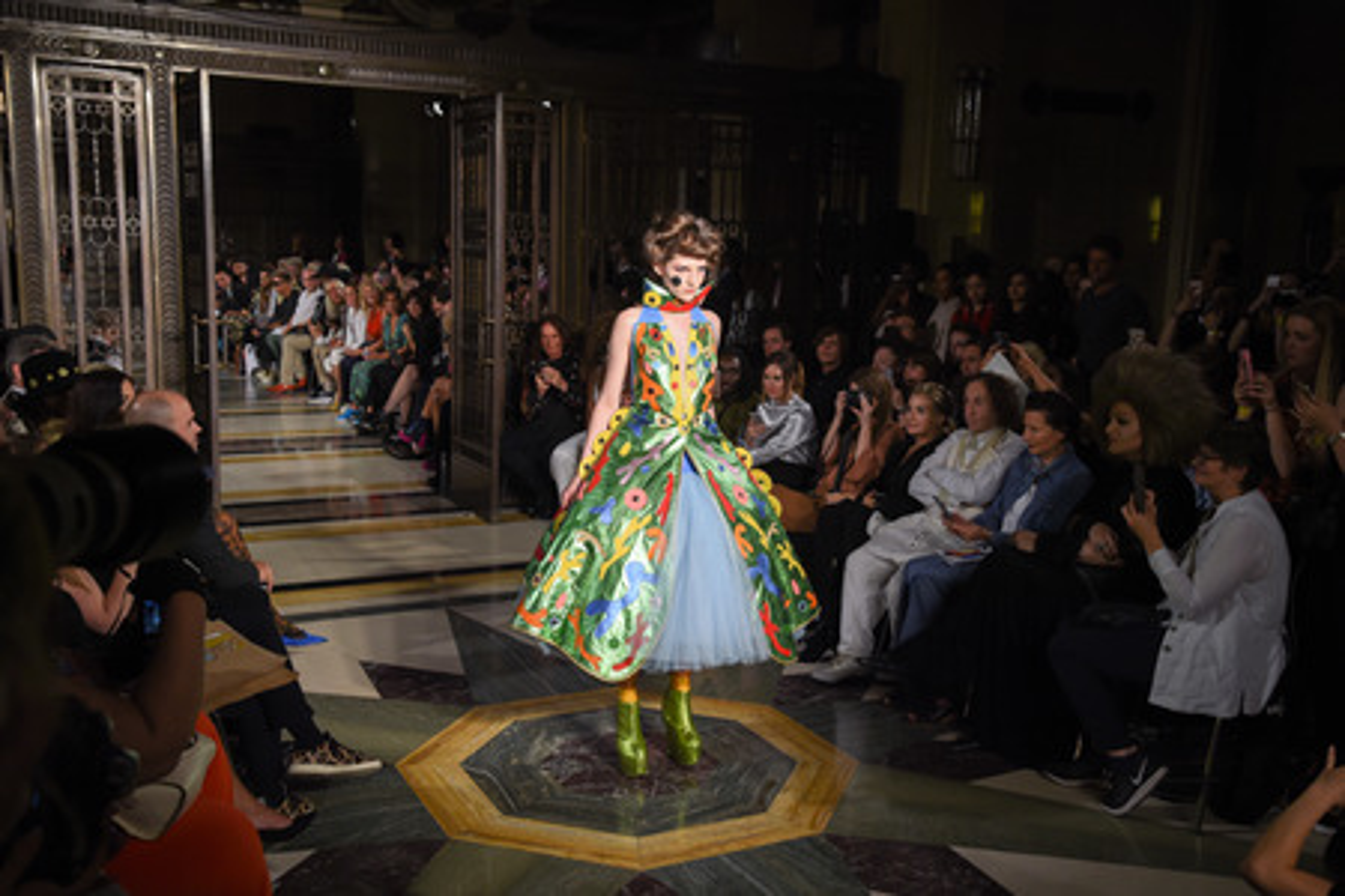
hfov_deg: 54.4
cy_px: 448
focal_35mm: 35
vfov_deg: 37.9
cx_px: 672
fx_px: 1308
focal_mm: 35
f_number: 5.6
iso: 1000
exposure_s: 1/640
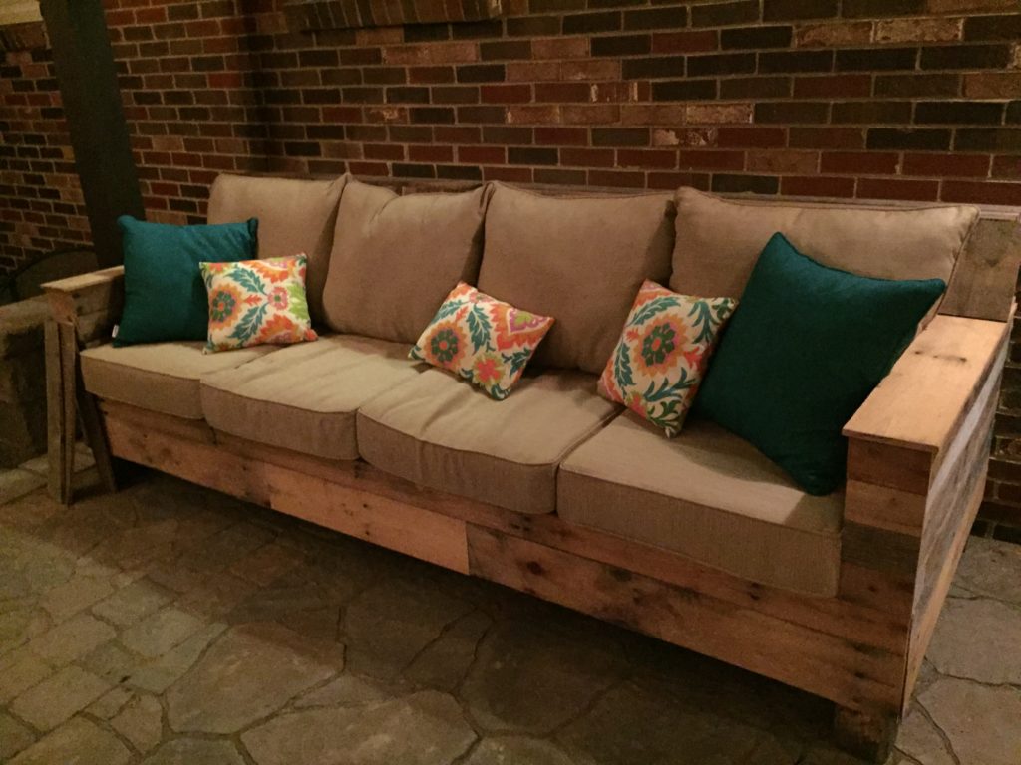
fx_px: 855
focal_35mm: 29
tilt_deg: -21.8
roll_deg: +2.7
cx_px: 510
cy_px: 382
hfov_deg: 61.7
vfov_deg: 48.2
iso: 1250
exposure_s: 1/15
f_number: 2.2
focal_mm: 4.15
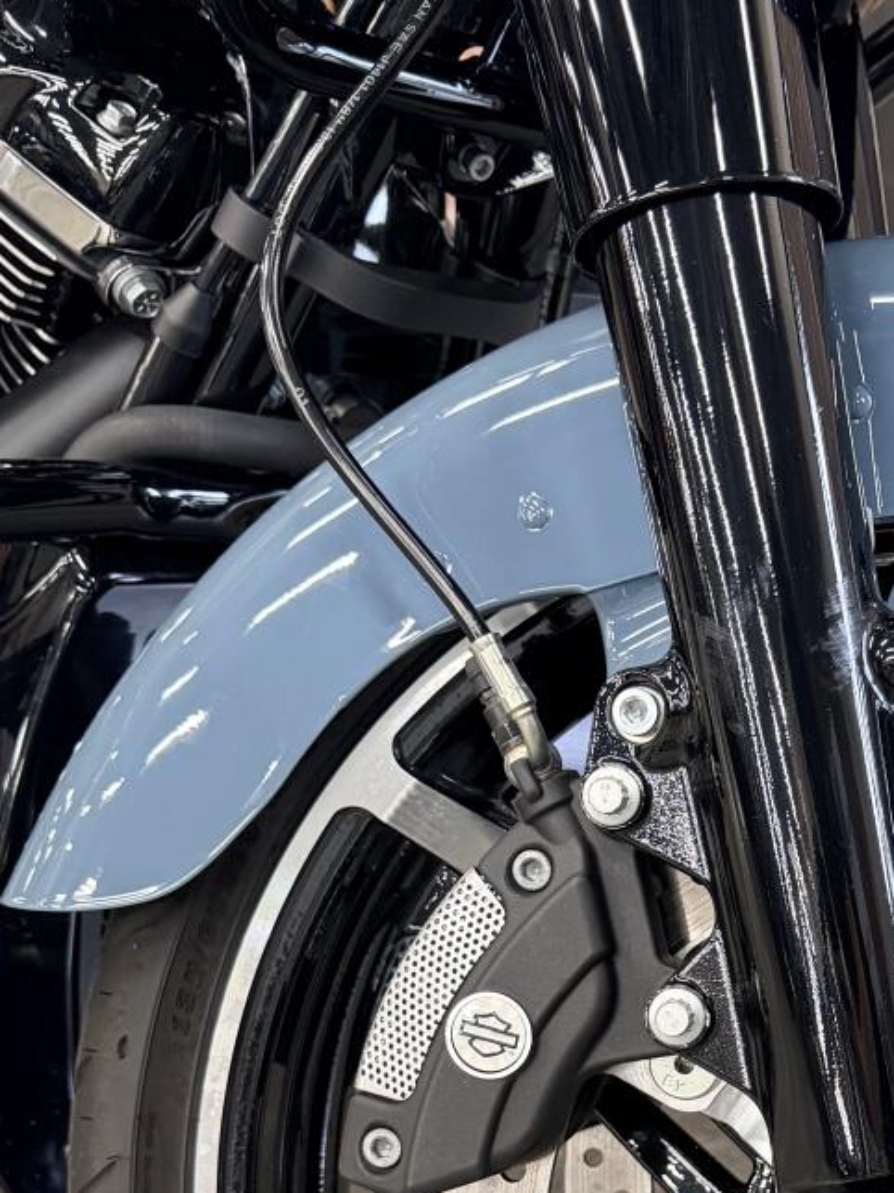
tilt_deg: -30.1
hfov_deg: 24.8
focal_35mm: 56
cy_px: 1067
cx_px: 910
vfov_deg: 32.7
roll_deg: -5.8
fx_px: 1929
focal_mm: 6.76
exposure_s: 1/60
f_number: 1.78
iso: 250
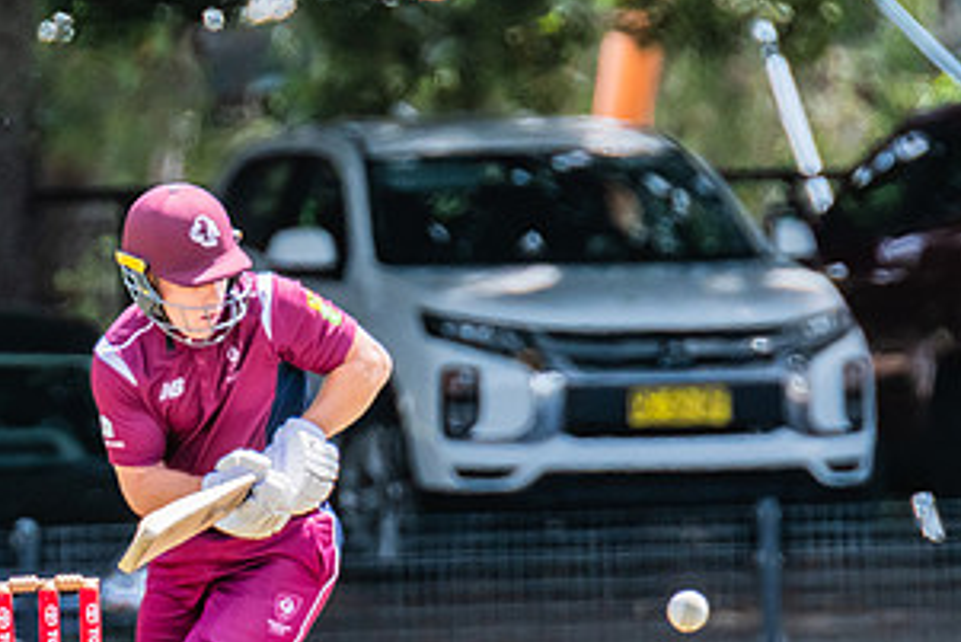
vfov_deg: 0.8
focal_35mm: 1691
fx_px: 45160
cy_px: 513
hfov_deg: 1.2
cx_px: 155
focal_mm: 600
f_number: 8
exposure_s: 1/1250
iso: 800
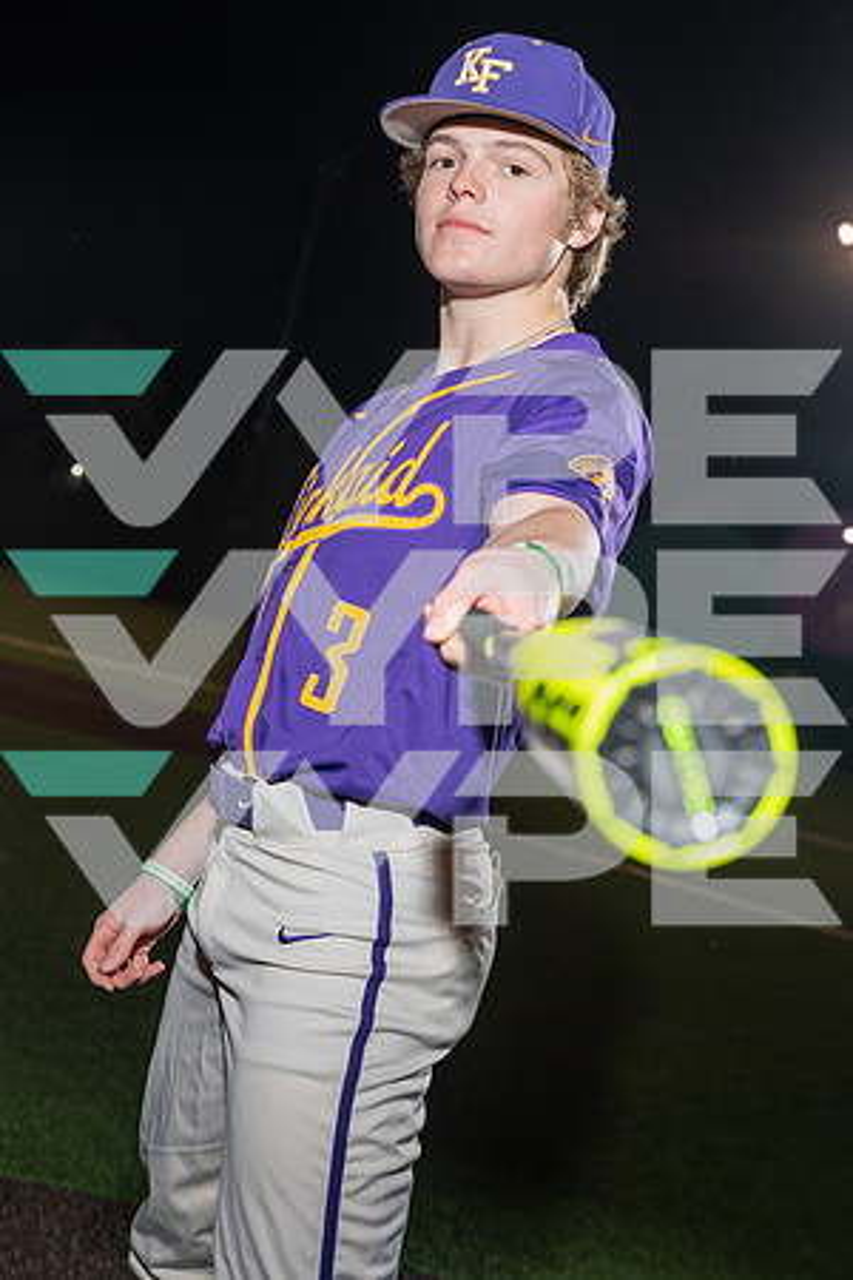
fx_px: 2239
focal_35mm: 63
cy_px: 640
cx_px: 426
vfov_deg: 31.9
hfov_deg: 21.6
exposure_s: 1/125
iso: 200
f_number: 5.6
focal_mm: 63
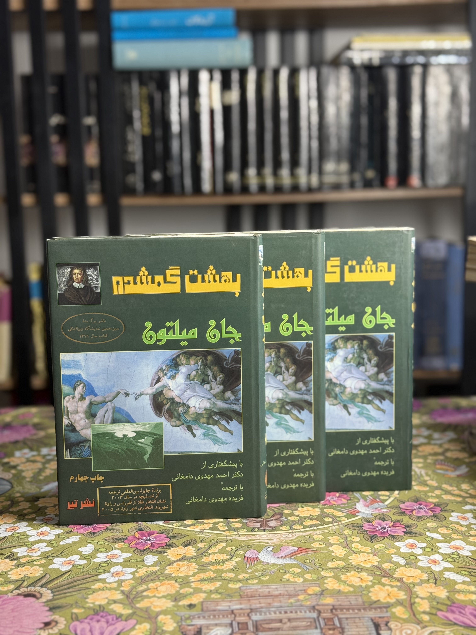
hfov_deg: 30.3
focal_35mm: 48
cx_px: 238
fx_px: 880
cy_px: 318
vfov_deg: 39.7
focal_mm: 6.76
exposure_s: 1/50
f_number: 1.78
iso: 64
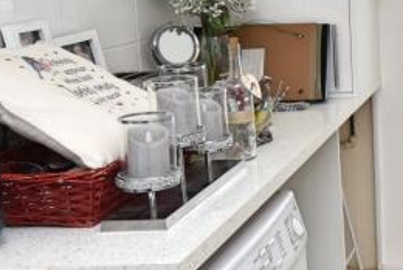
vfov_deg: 22.7
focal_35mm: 59
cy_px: 46
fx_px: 661
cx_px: 522
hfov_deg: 28.1
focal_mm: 10
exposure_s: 1/25
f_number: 4.5
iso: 100
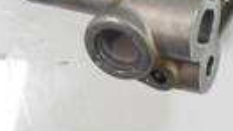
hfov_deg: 15.0
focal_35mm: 135
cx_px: 330
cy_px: -124
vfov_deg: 8.5
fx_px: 833
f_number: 3.9
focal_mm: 17
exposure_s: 1/60
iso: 500
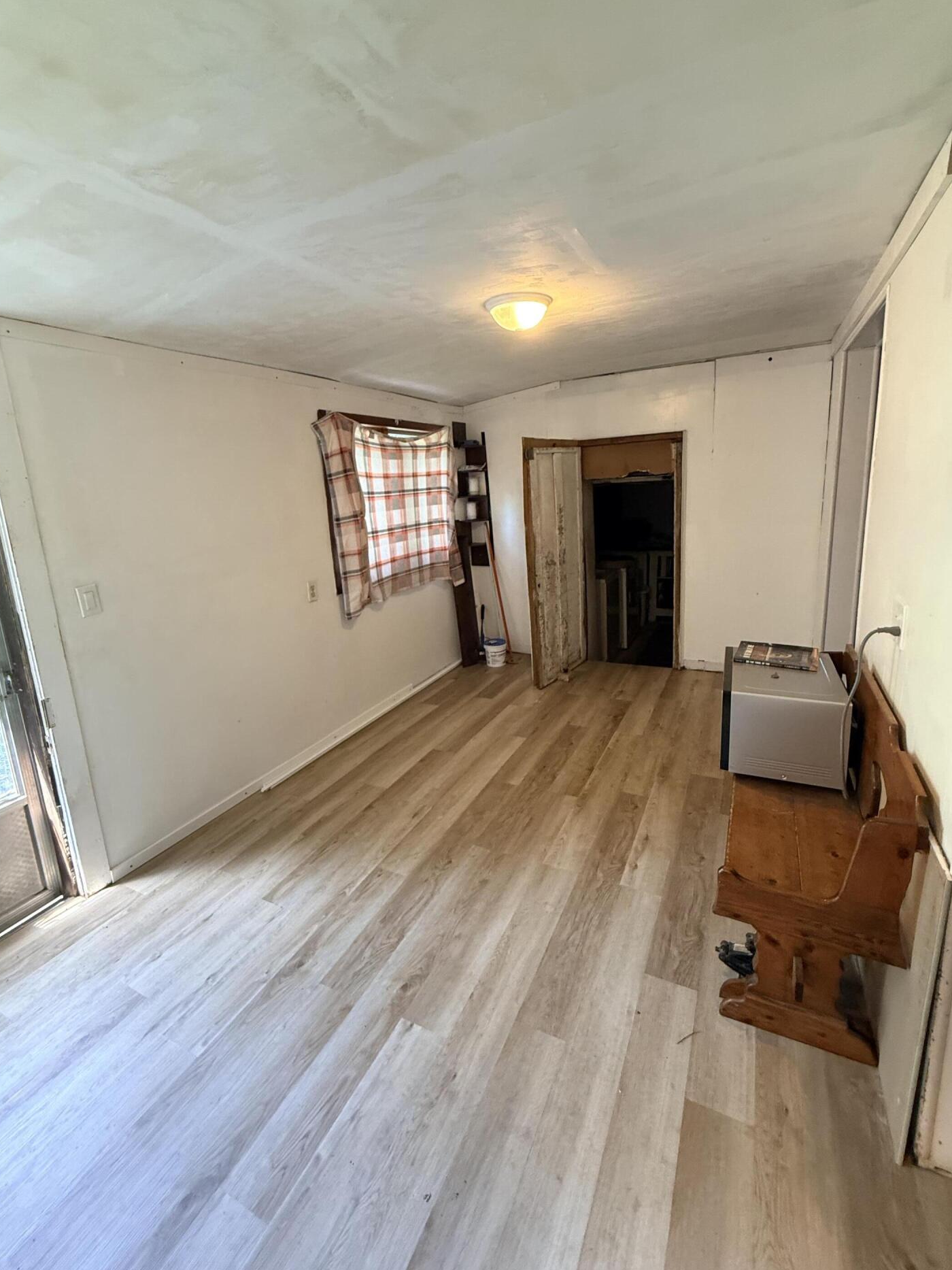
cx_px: 489
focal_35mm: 15
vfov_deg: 98.0
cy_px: 592
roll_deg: +3.2
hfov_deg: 81.7
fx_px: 550
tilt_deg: -11.3
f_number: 2.2
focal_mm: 2.22
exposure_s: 1/60
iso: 400
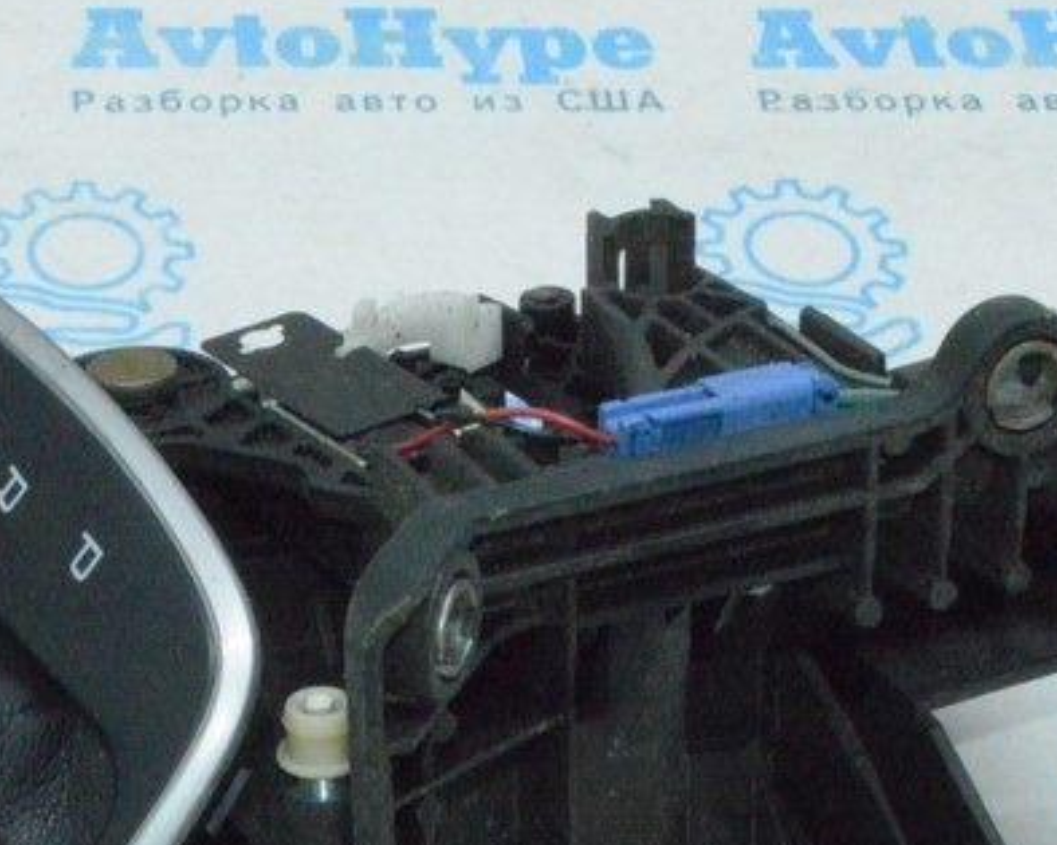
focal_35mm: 117
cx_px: 102
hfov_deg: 16.2
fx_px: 3659
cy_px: 747
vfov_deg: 13.1
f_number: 29
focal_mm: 32
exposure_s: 1/50
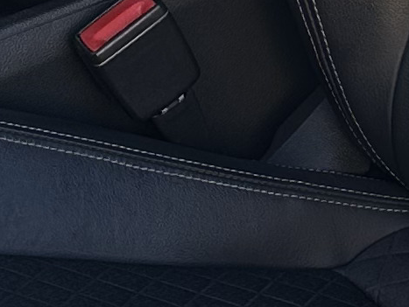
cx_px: 34
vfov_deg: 7.1
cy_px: -176
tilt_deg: -18.6
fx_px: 2448
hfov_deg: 9.5
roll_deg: +2.7
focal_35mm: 207
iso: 80
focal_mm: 6.86
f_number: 1.78
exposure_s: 1/206
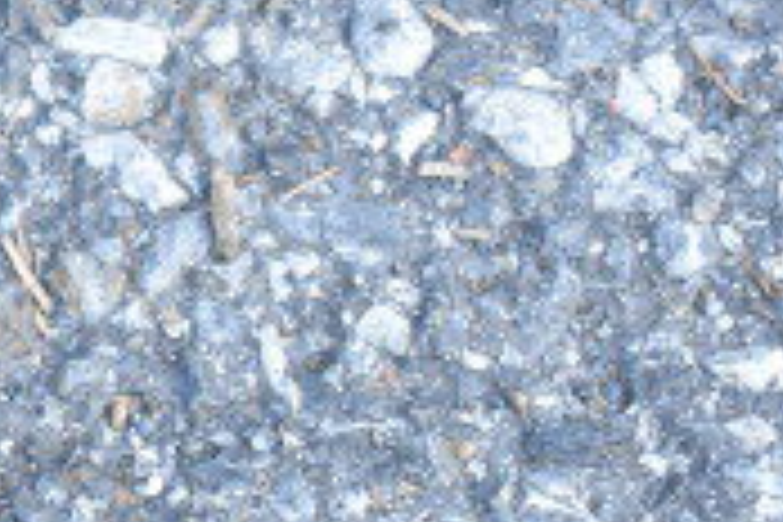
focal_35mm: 200
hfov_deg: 9.8
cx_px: -549
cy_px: 502
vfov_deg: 6.8
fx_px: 4350
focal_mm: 38
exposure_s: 1/640
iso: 6400
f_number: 13
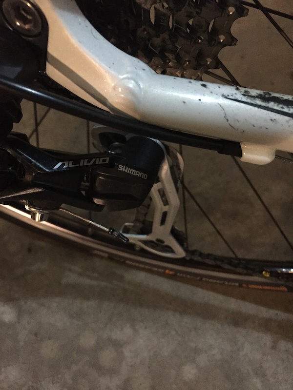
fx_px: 327
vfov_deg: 61.7
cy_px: 195
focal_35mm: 29
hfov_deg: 48.2
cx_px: 146
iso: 400
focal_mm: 4.15
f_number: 2.2
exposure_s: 1/15
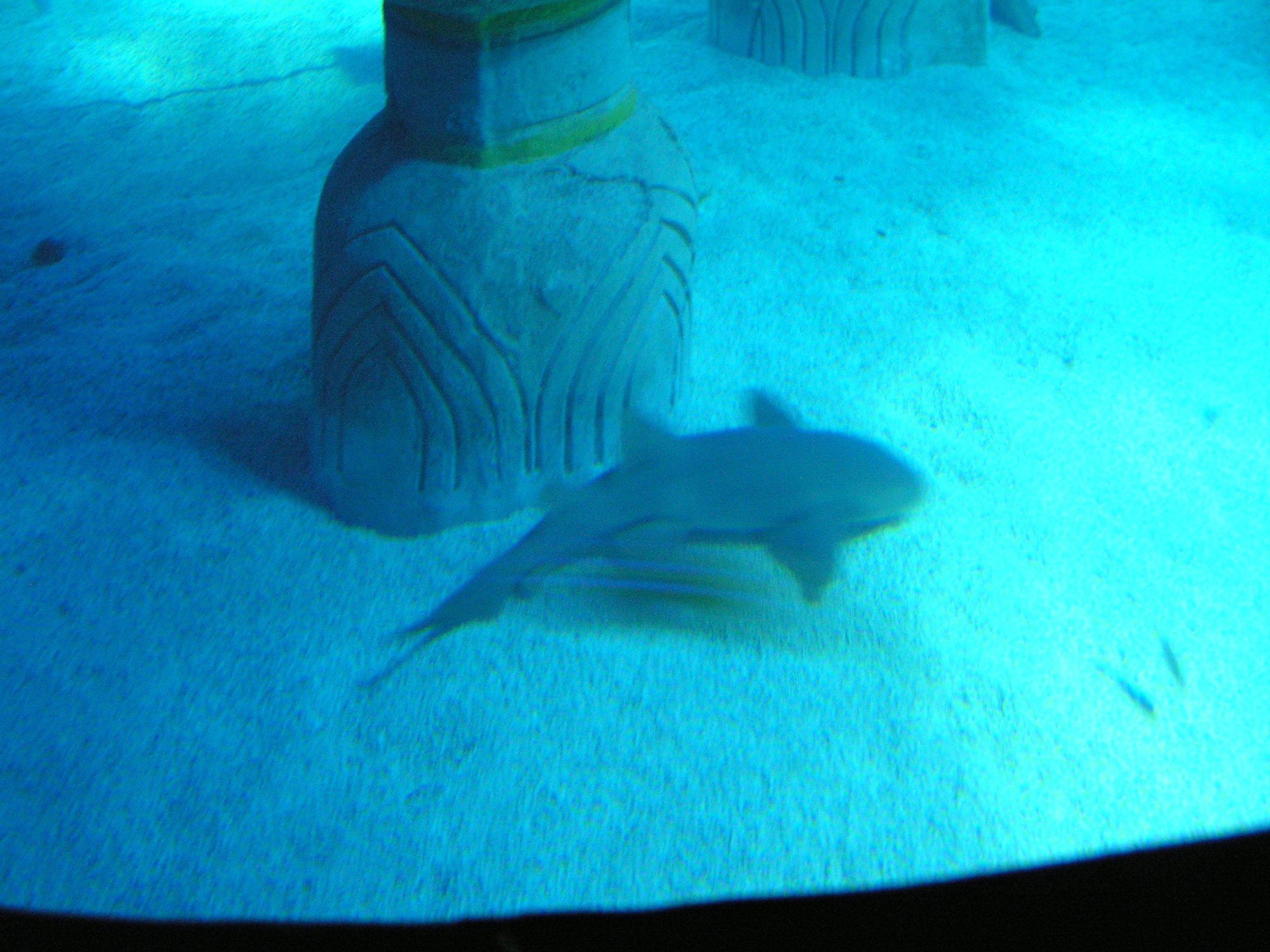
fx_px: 1394
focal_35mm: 38
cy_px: 476
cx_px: 635
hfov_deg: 49.0
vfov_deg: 37.7
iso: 200
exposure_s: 1/5
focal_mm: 6.3
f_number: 2.8
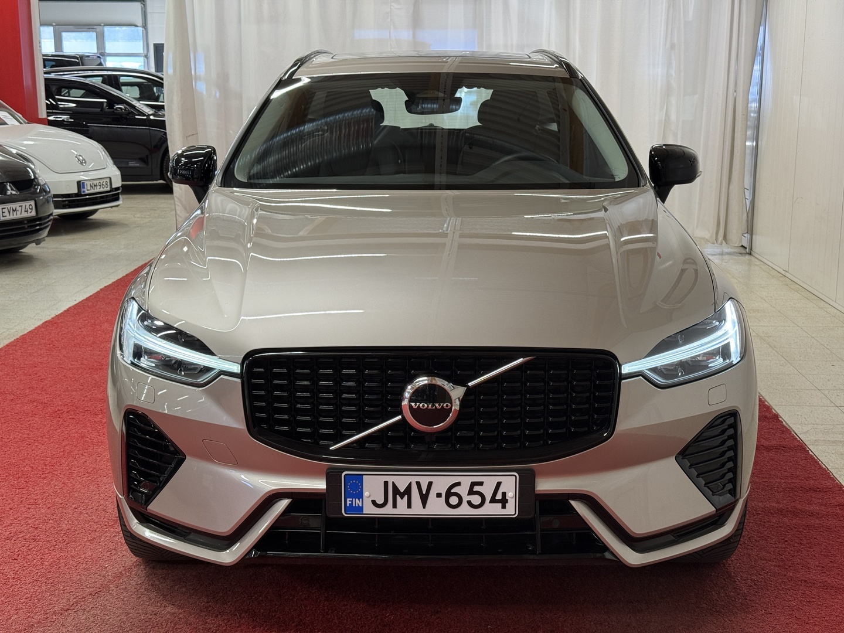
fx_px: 1170
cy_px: 316
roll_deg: -0.3
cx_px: 422
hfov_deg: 39.7
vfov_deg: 30.3
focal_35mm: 48
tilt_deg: -9.9
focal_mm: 6.76
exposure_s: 1/58
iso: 50
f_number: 1.78
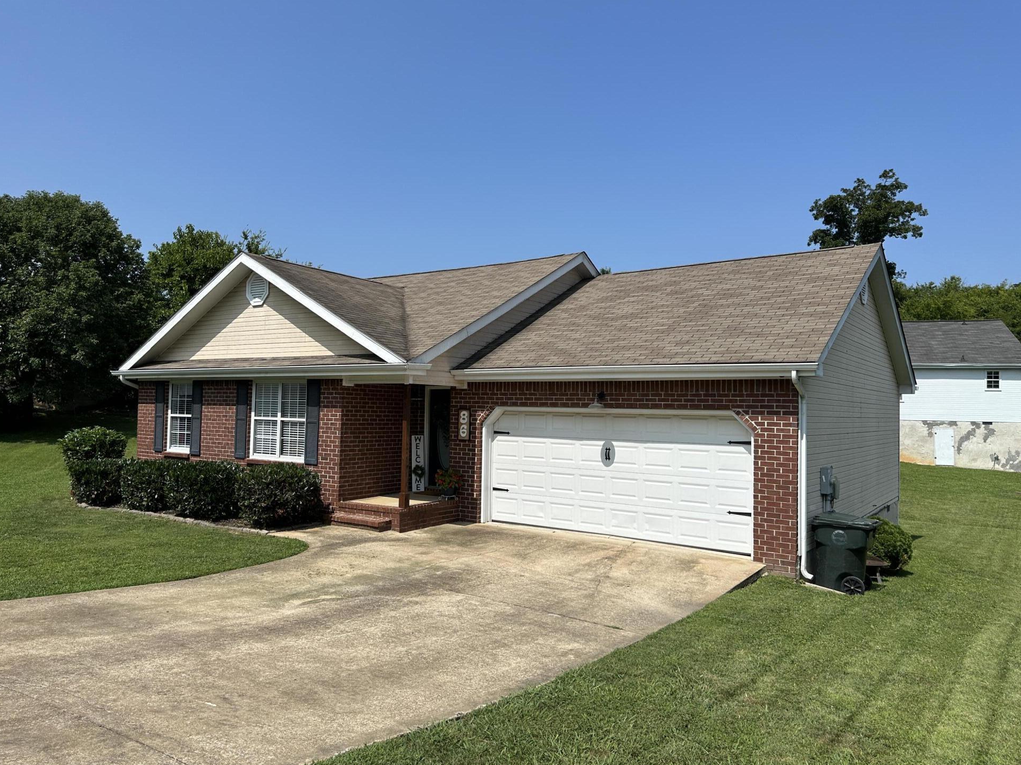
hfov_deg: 69.4
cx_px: 500
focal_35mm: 25
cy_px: 387
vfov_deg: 54.9
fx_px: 737
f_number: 1.78
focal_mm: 6.86
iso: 80
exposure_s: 1/6623
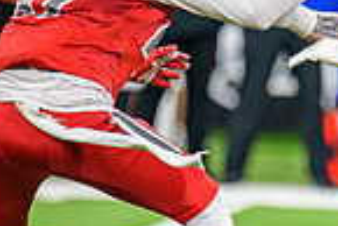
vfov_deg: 1.1
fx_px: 11268
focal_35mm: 1199
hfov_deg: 1.7
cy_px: 148
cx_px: 340
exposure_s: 1/400
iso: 1000
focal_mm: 300
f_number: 2.8
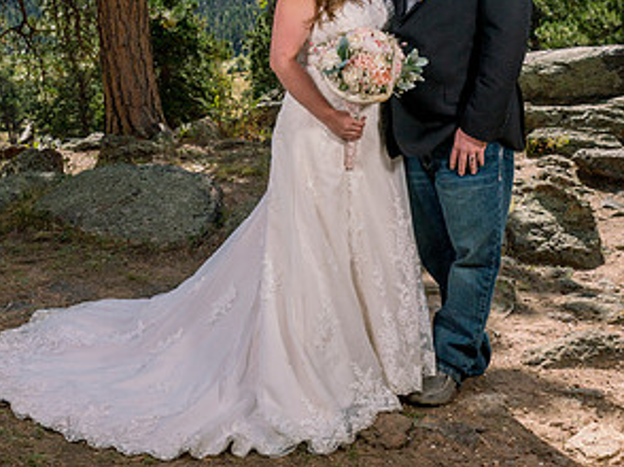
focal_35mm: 53
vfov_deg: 27.4
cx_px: 314
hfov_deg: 36.2
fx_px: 955
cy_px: 180
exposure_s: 1/2000
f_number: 5.6
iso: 250
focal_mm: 24
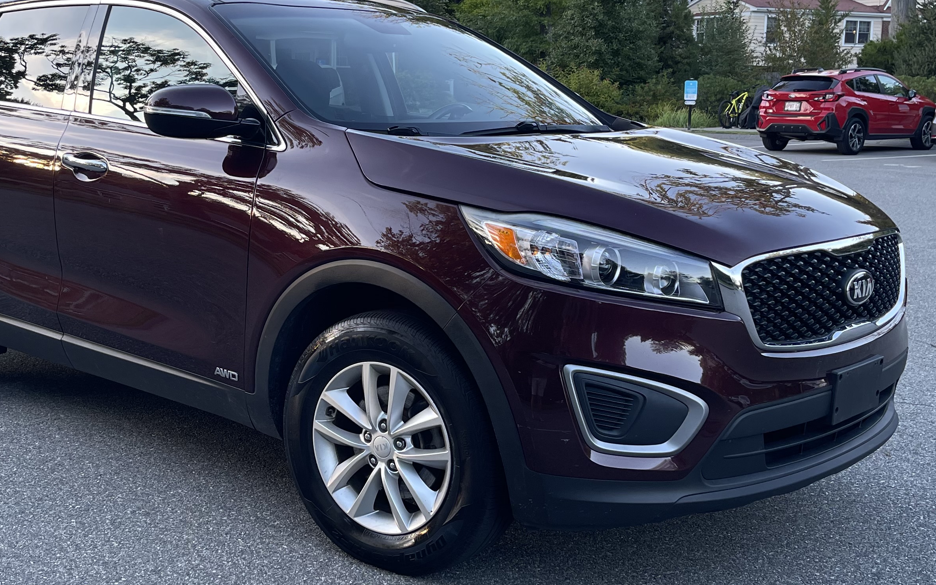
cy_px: 292
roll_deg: -1.0
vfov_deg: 28.6
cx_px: 375
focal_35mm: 45
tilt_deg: -9.3
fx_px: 1148
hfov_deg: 44.1
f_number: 1.6
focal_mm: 5.1
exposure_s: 1/121
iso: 80
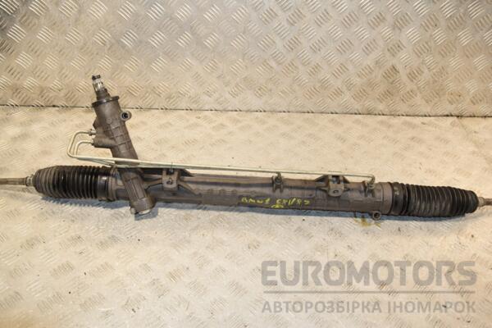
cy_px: 164
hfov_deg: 53.1
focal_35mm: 36
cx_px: 246
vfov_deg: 36.9
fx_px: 492
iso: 800
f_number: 7.1
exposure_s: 1/200
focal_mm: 24
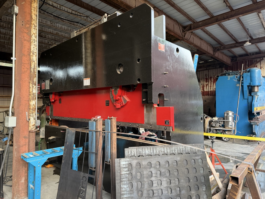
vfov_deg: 56.8
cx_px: 132
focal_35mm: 24
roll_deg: +0.7
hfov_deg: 71.6
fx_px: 184
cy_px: 100
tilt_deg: +0.4
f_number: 1.78
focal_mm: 6.76
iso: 250
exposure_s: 1/60
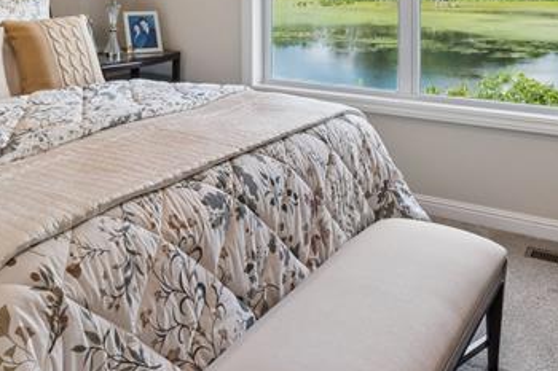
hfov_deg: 47.1
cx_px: 218
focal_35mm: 41
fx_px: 635
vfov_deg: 29.9
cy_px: -16
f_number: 18
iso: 400
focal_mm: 14
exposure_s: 1/10
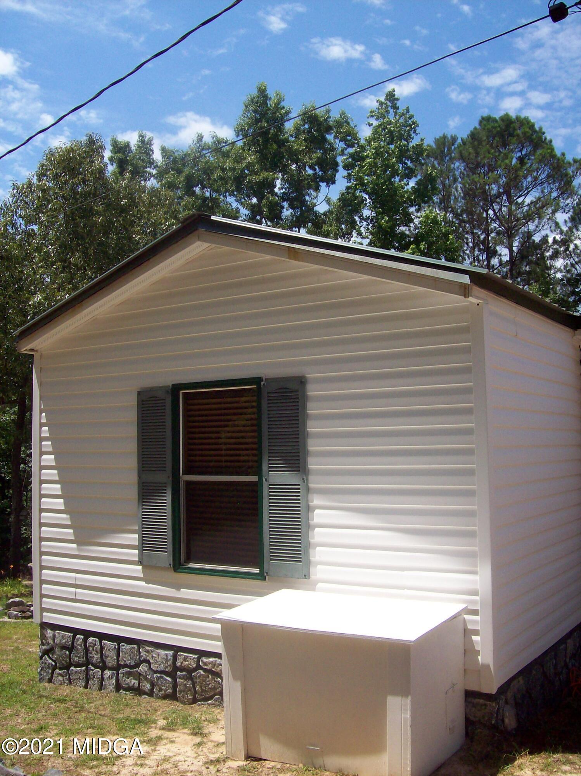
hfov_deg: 39.6
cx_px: 290
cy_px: 388
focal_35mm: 36
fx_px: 806
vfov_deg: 51.4
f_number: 4.8
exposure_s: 1/713
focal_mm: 6
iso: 80
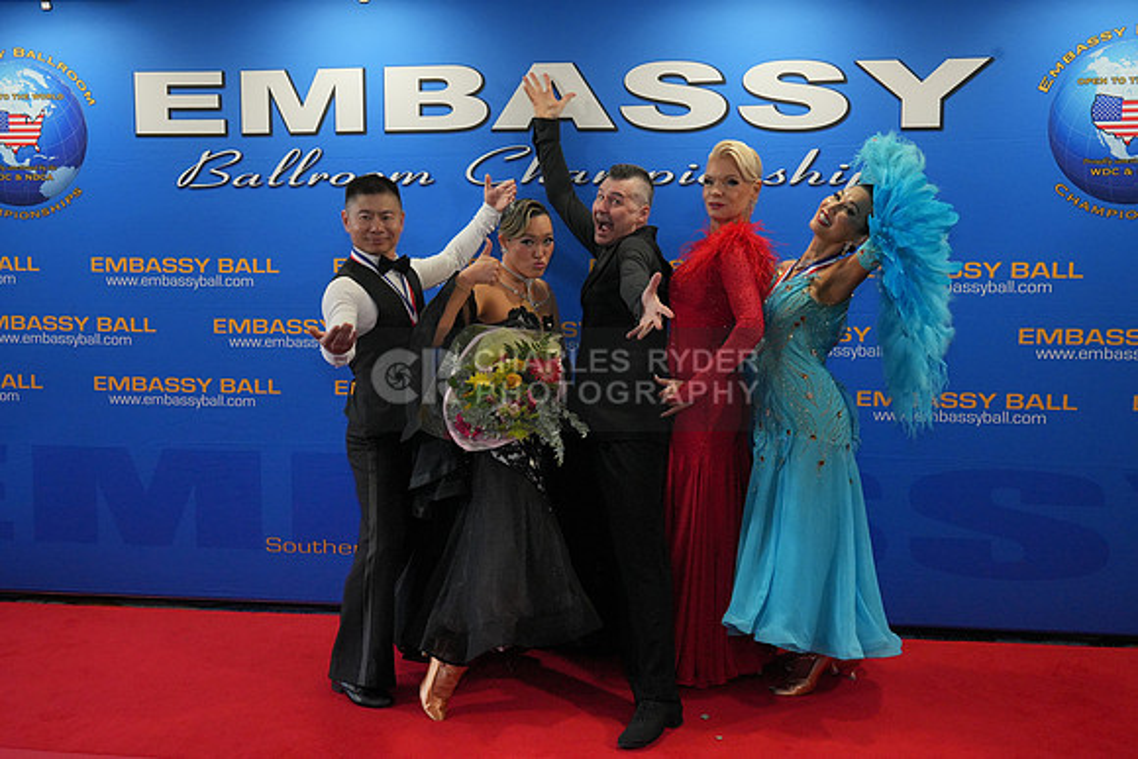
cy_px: 380
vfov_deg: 37.9
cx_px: 569
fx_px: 1107
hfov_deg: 54.4
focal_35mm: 35
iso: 3200
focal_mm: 35
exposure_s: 1/200
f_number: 7.1
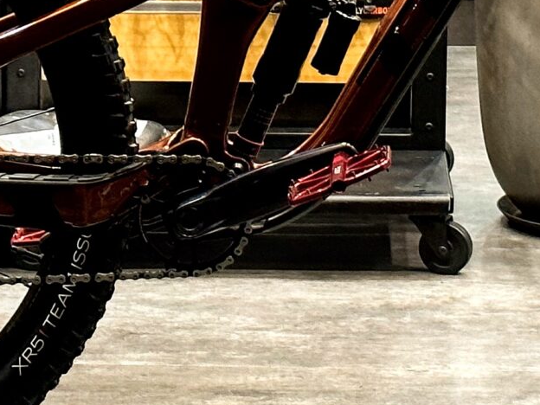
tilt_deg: -7.0
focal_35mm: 197
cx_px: 377
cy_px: -164
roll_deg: -0.4
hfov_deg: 10.0
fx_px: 3073
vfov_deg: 7.4
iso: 250
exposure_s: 1/60
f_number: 1.78
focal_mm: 6.86
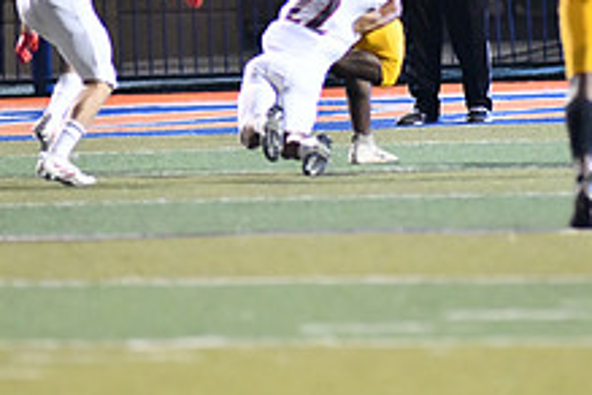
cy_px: 12
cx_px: 343
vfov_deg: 1.7
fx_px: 13039
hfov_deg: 2.6
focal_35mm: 793
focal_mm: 300
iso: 6400
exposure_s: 1/1000
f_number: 2.8
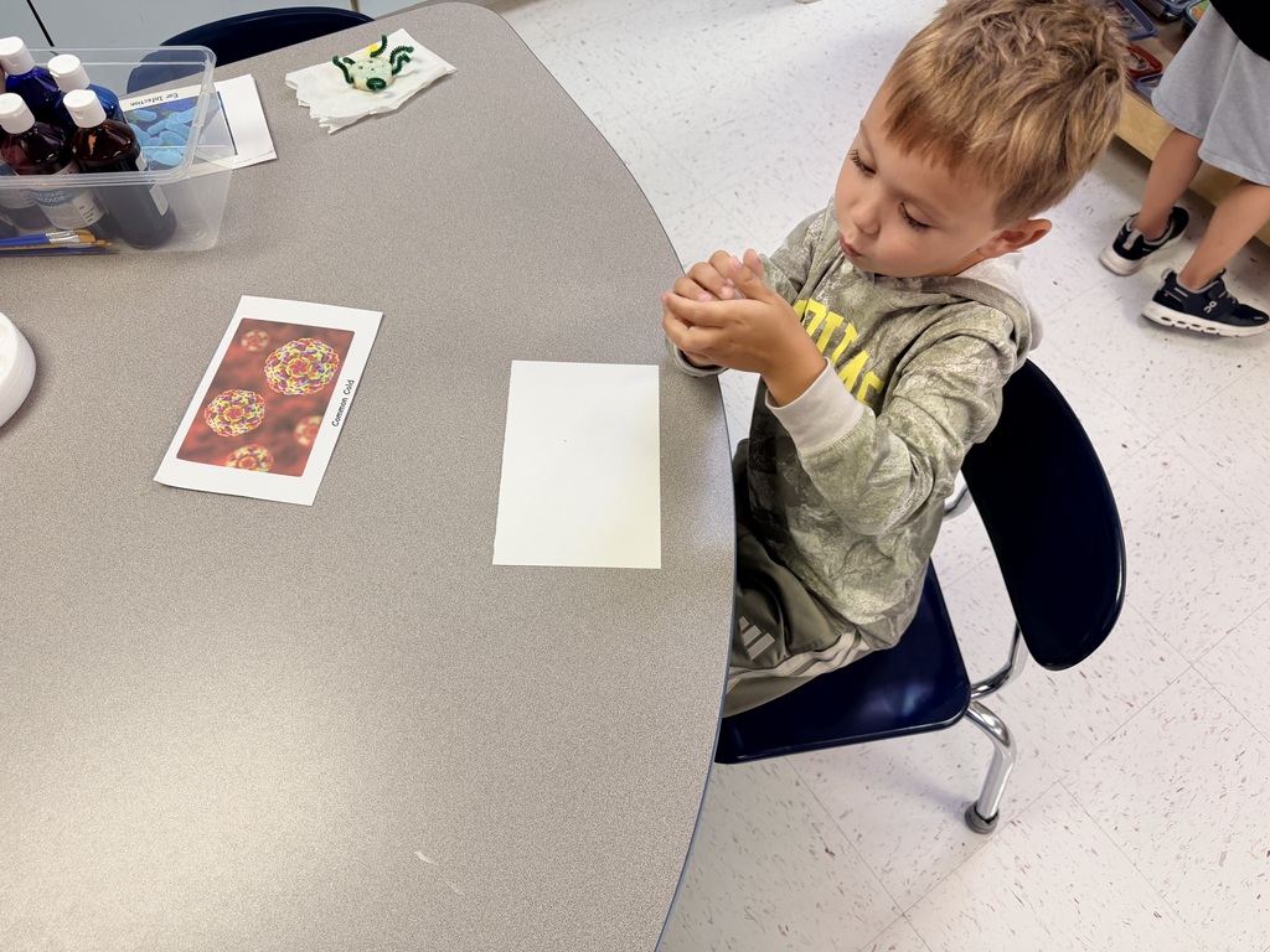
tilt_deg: -58.9
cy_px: 476
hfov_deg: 71.6
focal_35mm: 24
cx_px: 635
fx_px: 881
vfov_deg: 56.8
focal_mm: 6.76
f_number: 1.78
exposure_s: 1/120
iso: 160
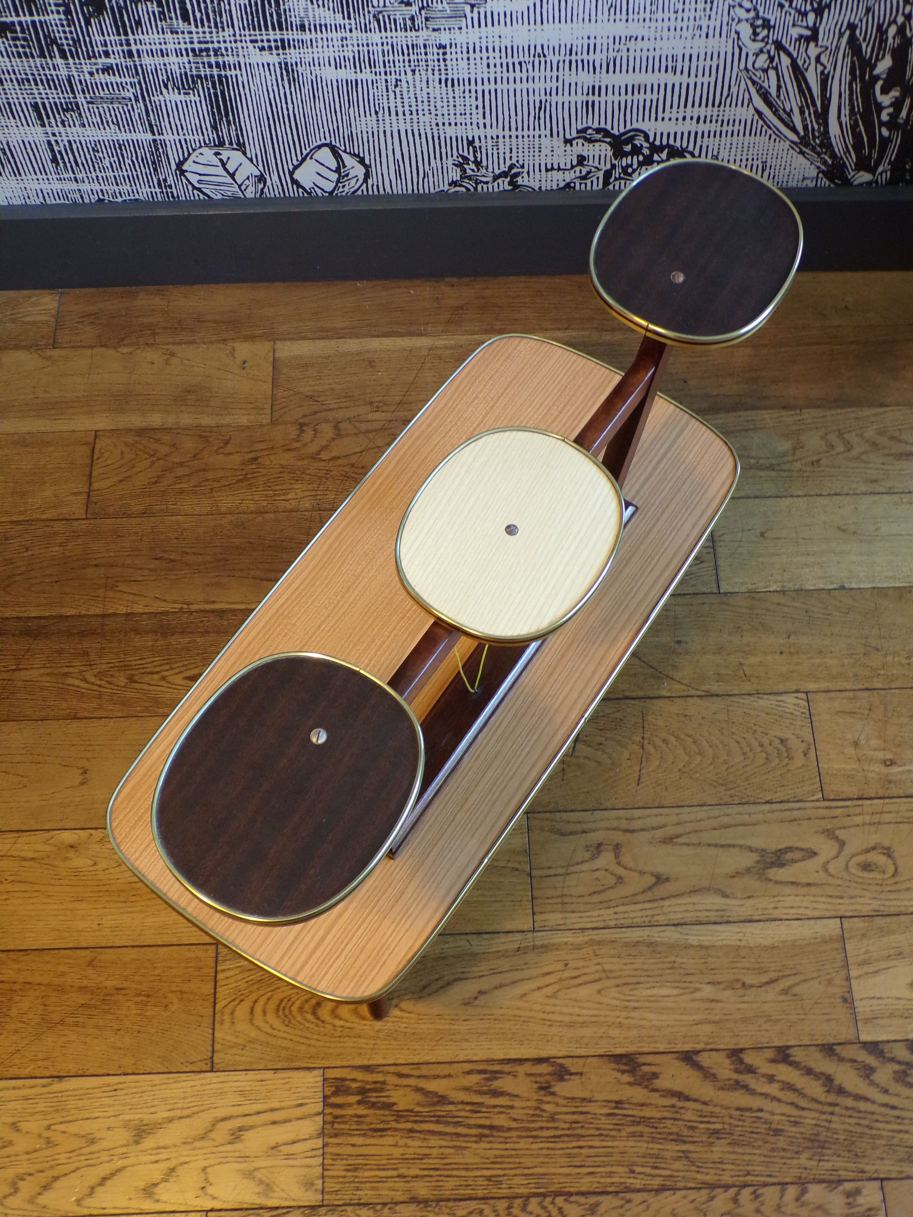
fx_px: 1301
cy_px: 608
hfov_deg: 38.7
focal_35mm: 37
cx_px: 456
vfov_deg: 50.1
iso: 200
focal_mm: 6.6
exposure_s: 1/18
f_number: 3.3
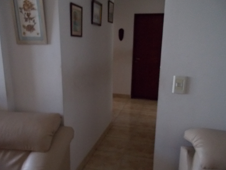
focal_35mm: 30
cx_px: 113
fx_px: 196
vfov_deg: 46.8
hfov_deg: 60.0
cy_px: 87
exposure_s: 1/13
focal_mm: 4.1
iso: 400
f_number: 3.3
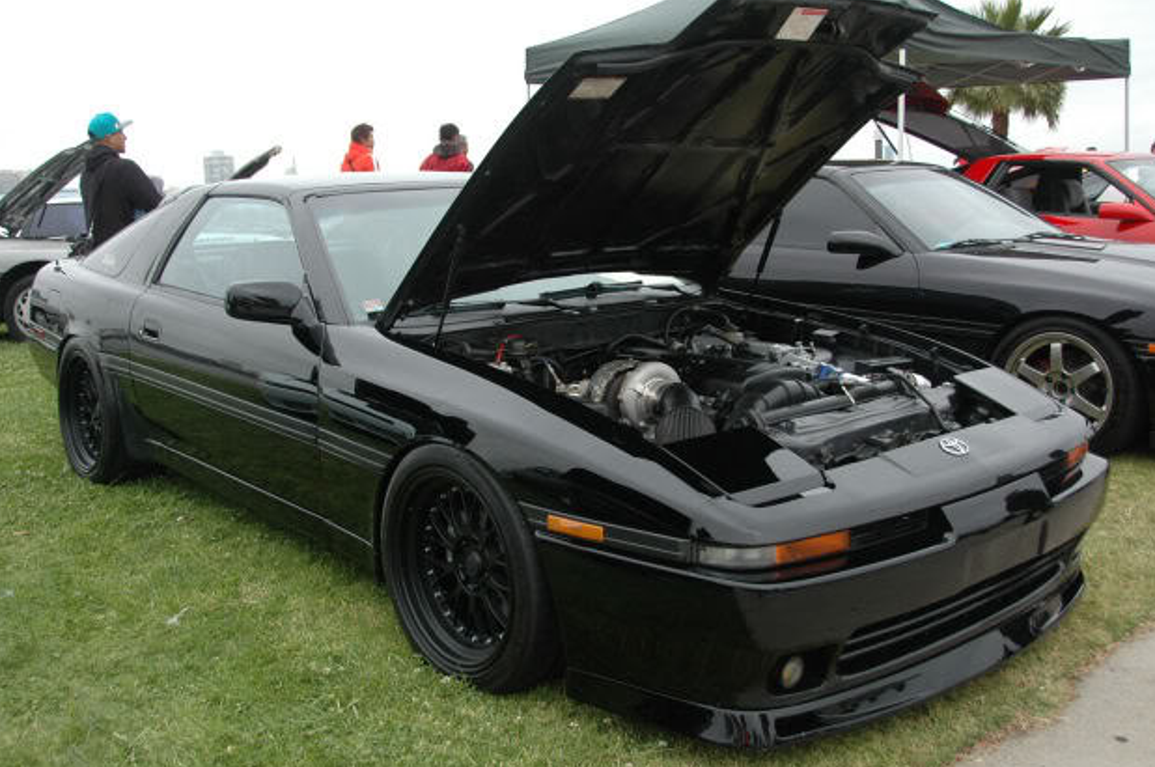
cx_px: 554
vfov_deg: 37.8
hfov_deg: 54.5
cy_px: 373
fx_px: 1121
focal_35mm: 35
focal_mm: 20
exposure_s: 1/1000
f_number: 3.8
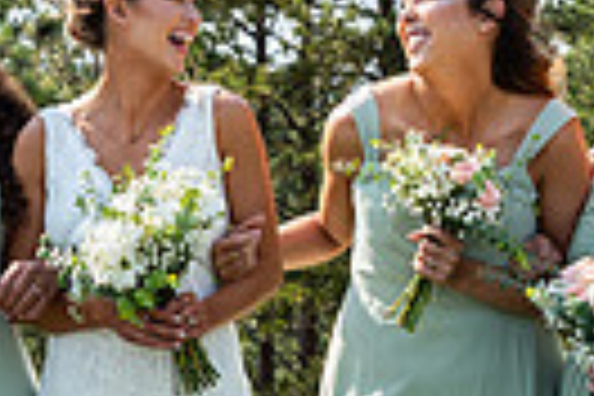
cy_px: 344
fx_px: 2244
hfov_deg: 14.8
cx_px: -4
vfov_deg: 10.0
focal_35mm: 136
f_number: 4.5
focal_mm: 31
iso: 80
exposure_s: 1/160
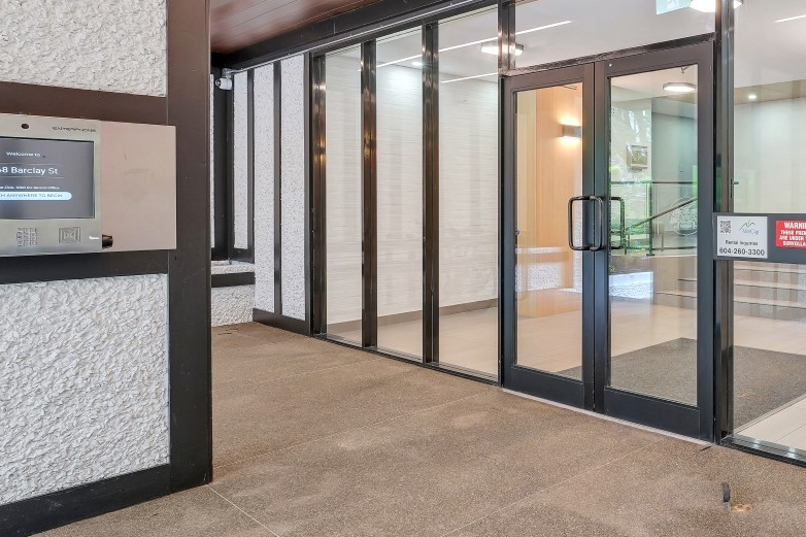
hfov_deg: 54.4
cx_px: 742
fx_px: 649
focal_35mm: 29
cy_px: 199
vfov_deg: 44.5
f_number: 8
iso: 400
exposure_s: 1/10
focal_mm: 14
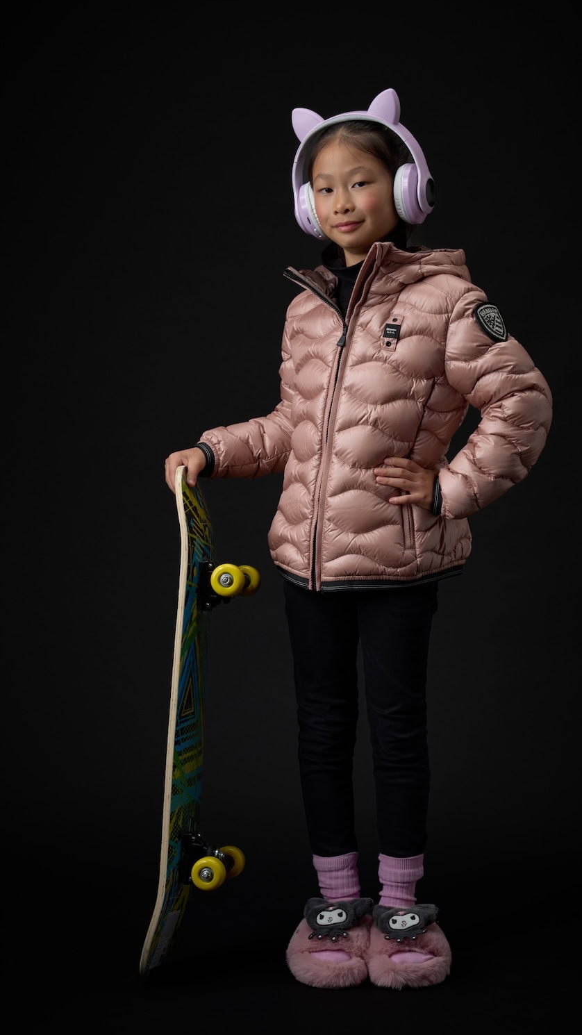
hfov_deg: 15.7
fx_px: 2113
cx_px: 314
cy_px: 519
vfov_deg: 27.5
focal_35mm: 77
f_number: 11
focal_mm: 73
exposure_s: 1/160
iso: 100
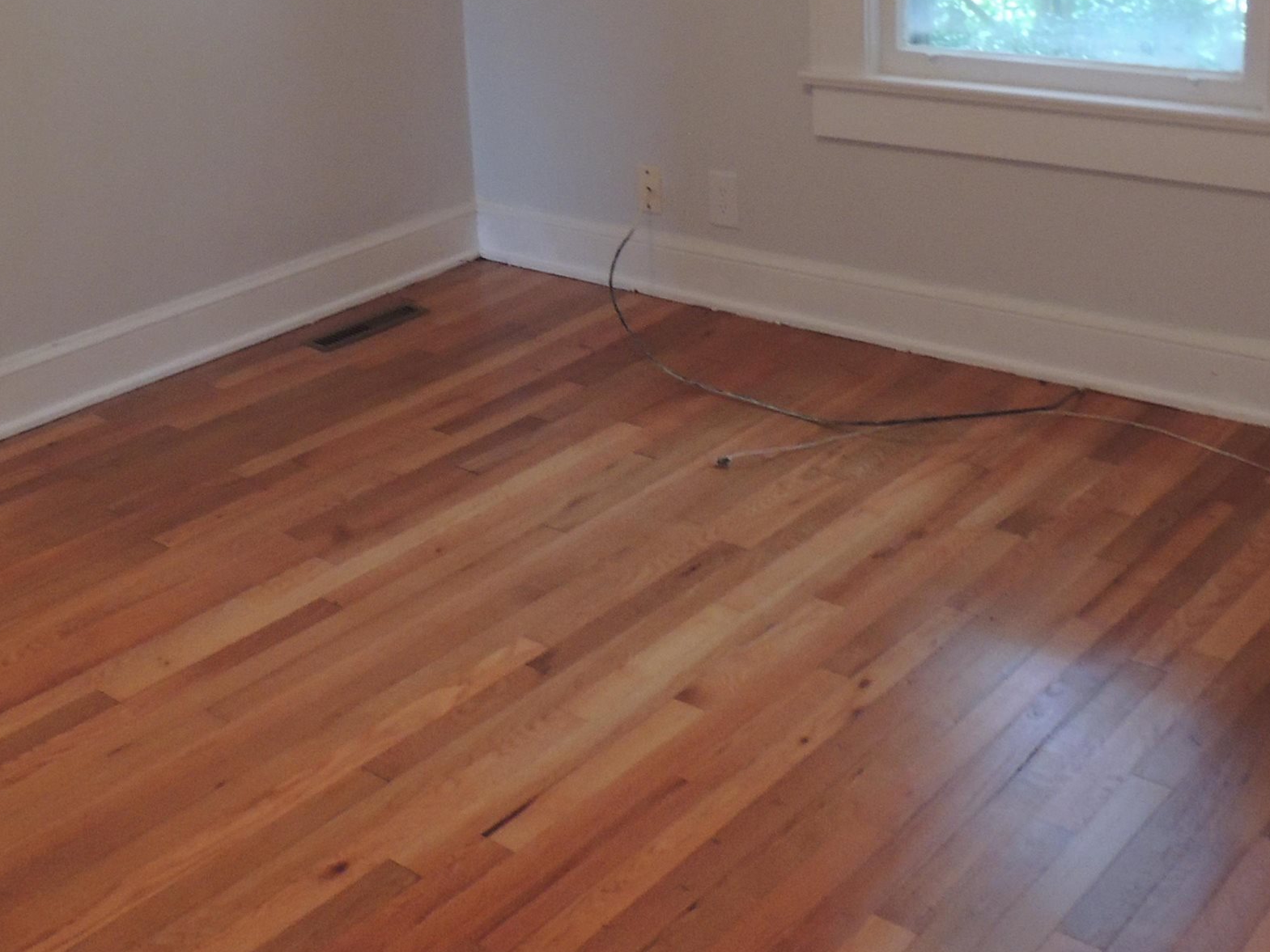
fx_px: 1724
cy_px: 91
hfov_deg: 40.2
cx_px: 479
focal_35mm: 47
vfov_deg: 29.6
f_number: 3
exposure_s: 1/15
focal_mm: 4.3
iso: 400
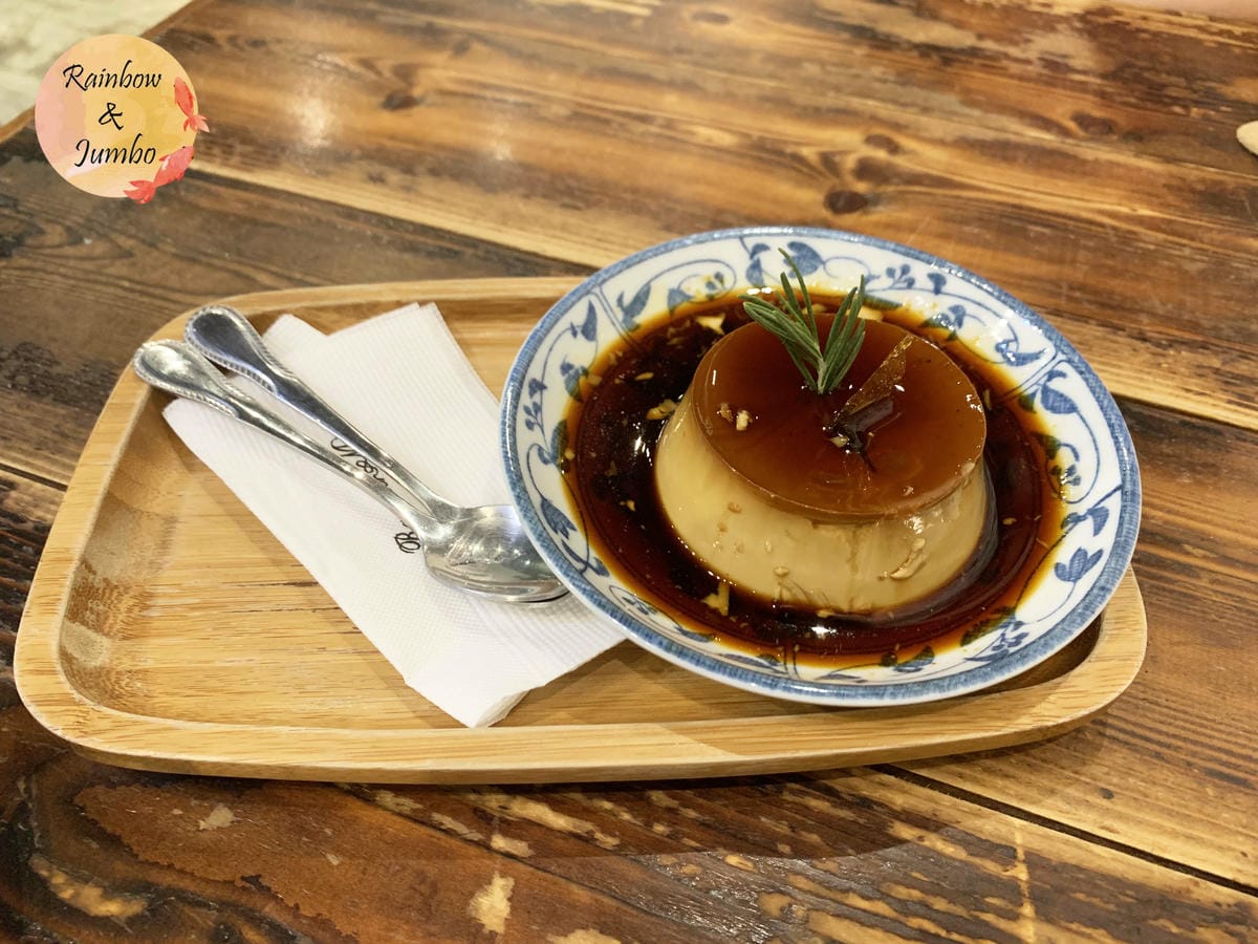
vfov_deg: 53.1
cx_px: 629
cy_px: 472
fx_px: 945
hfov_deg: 67.3
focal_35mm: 26
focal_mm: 4.25
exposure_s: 1/40
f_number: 1.8
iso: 250
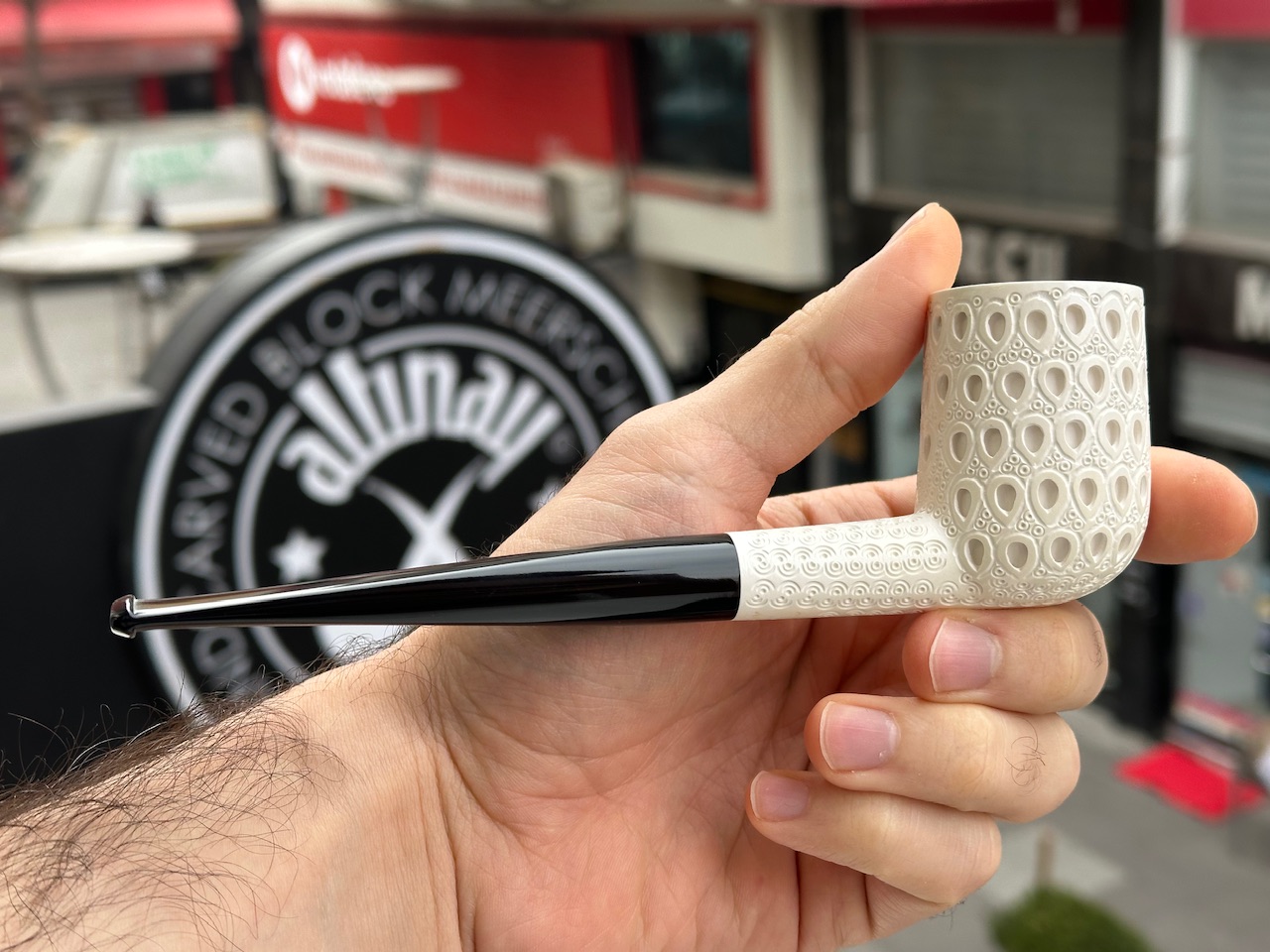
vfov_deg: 30.3
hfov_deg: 39.7
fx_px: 1761
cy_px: 476
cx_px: 635
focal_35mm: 48
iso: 64
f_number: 1.78
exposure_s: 1/411
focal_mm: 6.86
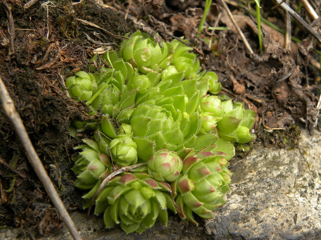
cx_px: 160
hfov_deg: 33.2
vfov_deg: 25.2
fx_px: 538
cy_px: 120
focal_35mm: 58
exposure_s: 1/250
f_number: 3.5
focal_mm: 10.3
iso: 100
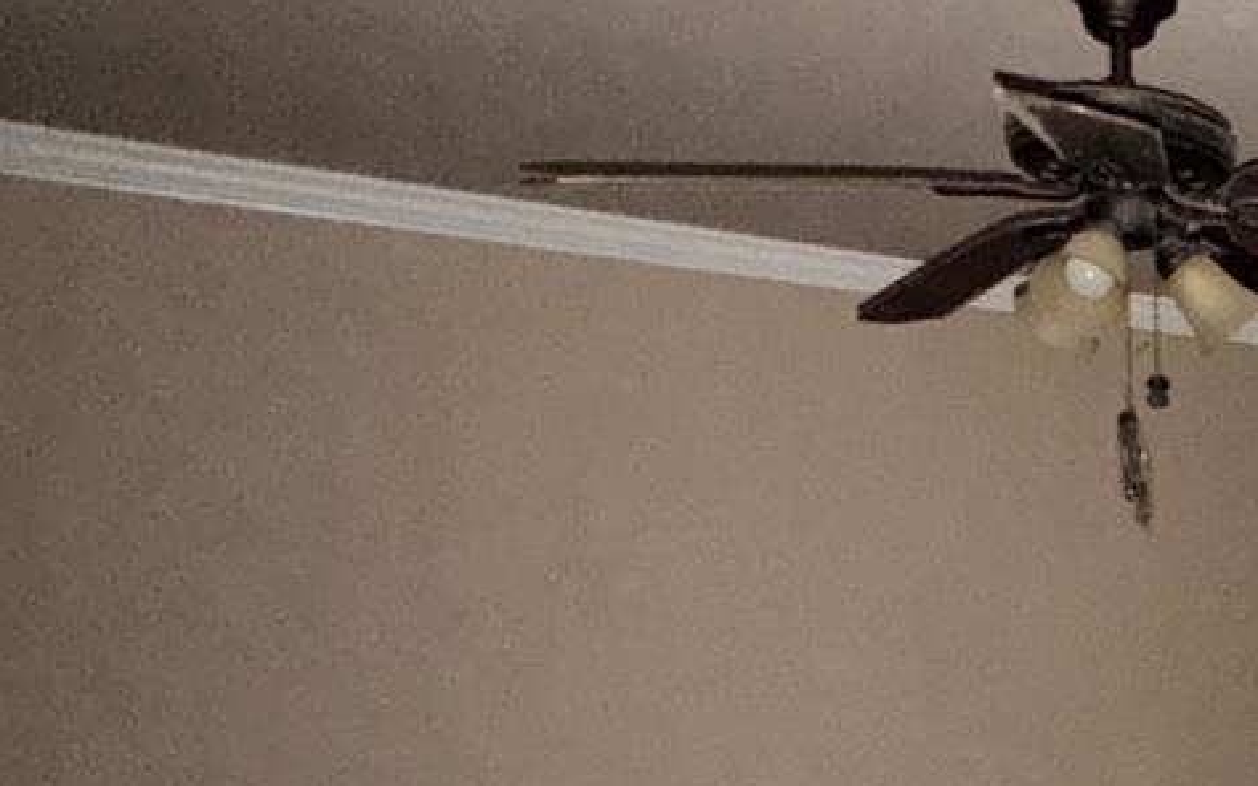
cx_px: 1728
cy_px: 718
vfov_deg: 26.4
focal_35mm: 47
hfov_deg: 30.7
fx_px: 1611
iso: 500
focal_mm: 2.22
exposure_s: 1/16
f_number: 2.2
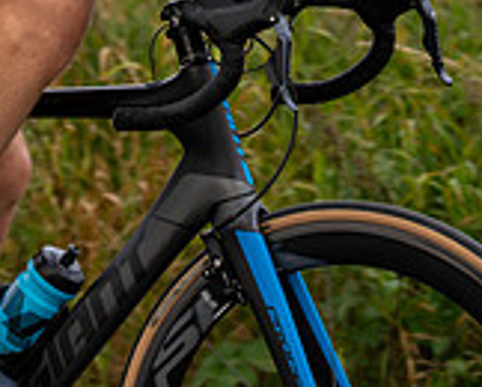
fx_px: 4356
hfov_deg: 6.3
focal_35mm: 305
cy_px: -141
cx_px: 161
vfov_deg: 5.1
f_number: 3.2
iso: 250
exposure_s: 1/1000
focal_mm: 91
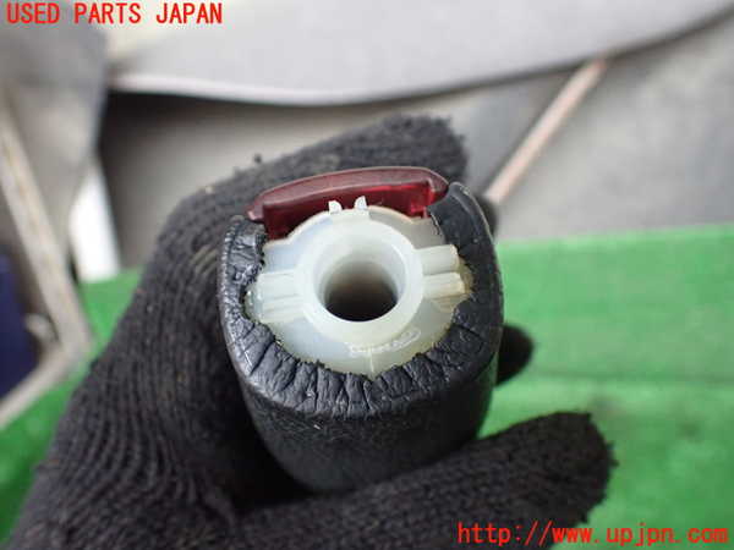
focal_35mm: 30
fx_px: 636
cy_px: 275
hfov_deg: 60.0
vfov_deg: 46.8
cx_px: 367
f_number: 2.3
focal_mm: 5.4
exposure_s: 1/60
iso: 800
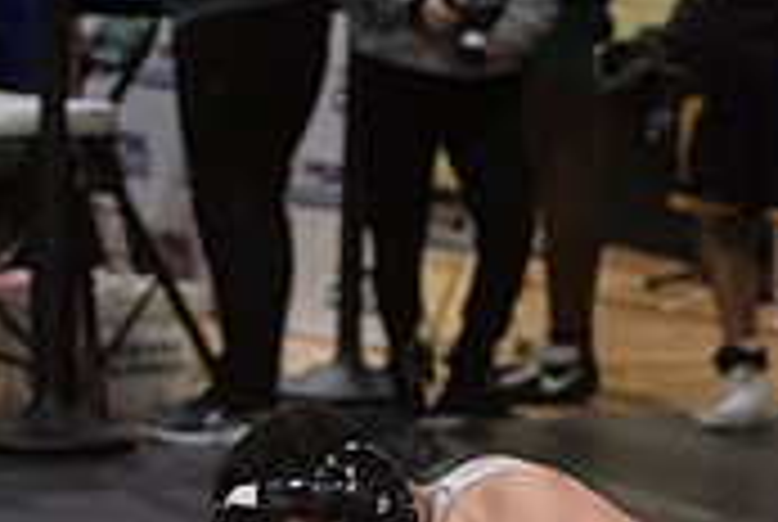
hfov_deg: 7.7
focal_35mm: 268
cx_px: 423
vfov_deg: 5.1
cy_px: 821
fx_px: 5802
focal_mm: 80
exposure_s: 1/640
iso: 8000
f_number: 3.5
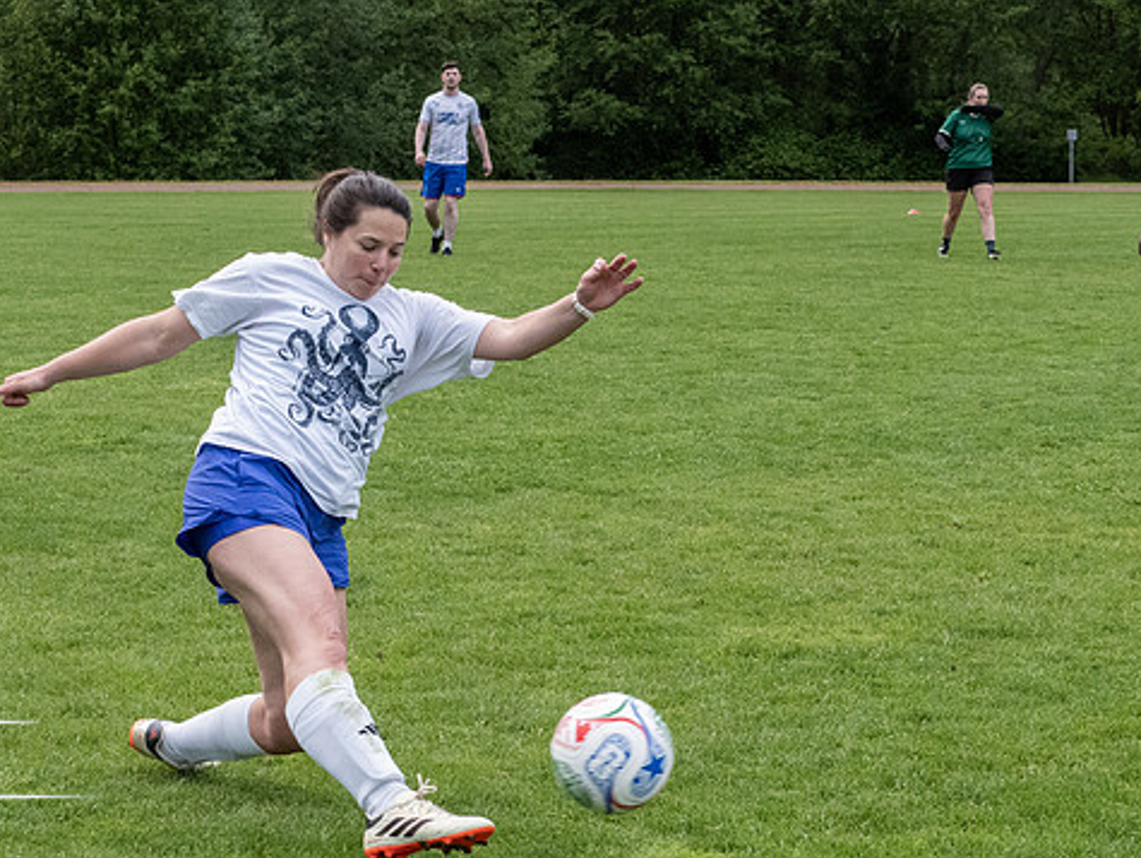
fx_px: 3497
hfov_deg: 18.5
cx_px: 519
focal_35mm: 106
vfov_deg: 14.0
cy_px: 458
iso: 2500
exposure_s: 1/1250
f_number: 5.6
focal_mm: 40
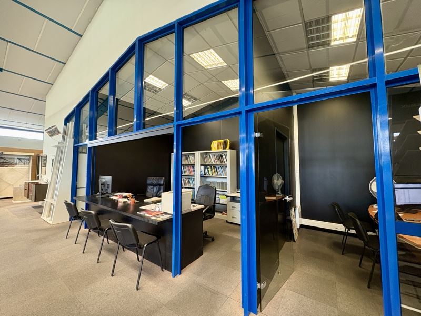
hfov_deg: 102.1
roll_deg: -0.1
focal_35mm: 14
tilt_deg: +3.4
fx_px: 170
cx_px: 210
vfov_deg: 85.7
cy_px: 158
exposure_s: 1/50
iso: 250
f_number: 2.2
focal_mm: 2.22
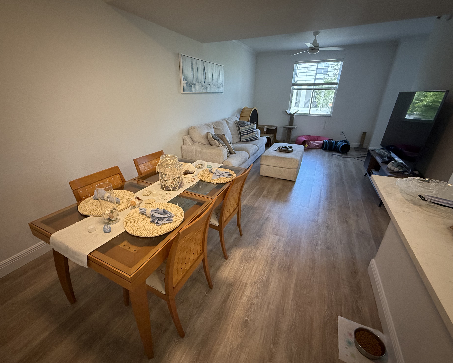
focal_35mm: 15
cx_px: 220
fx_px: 201
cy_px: 178
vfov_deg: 84.0
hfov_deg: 96.8
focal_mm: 2.22
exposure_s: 1/120
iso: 400
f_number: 2.2
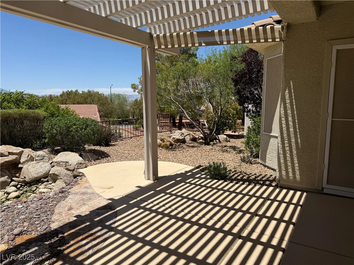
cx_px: 177
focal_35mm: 24
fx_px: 245
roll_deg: +0.6
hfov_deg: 71.6
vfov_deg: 56.8
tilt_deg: -7.2
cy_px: 132
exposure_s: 1/6711
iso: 80
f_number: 1.78
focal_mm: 6.76
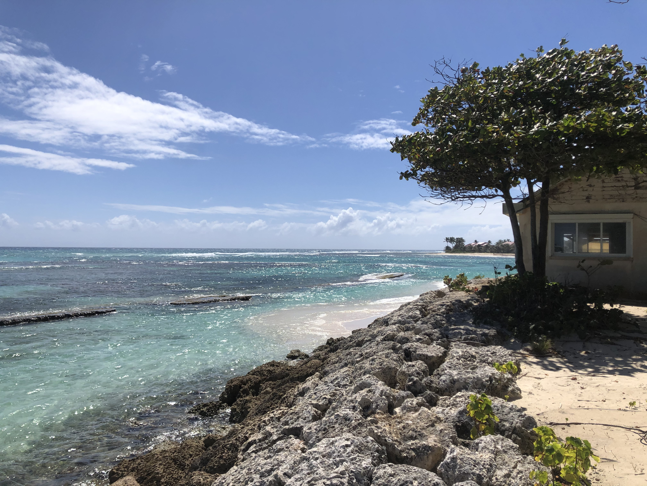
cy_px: 243
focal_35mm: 28
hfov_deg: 63.4
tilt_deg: +0.6
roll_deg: +0.1
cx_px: 324
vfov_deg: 49.7
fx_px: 523
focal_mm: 4
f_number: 1.8
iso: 25
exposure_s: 1/5348
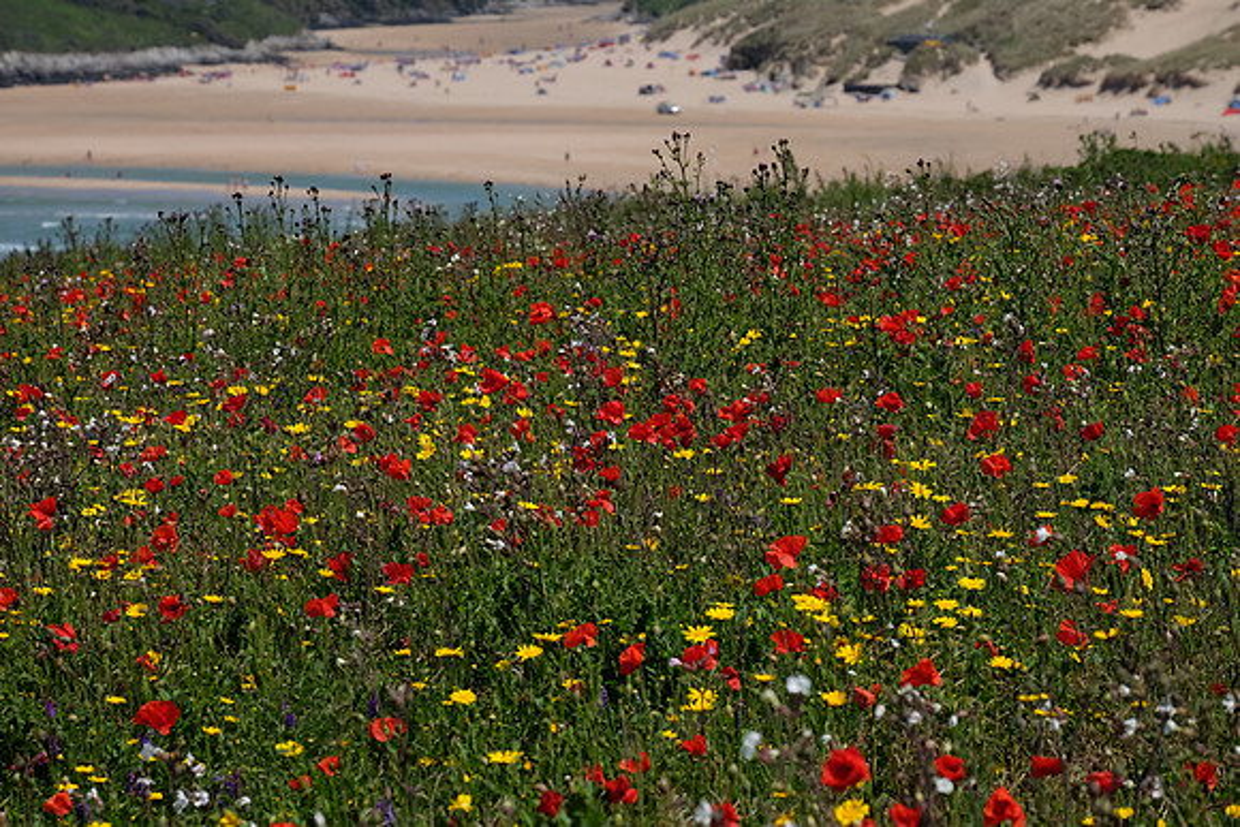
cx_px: 620
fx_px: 6305
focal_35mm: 183
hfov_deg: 11.2
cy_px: 414
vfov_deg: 7.5
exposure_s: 1/400
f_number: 11
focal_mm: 121.8
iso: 200
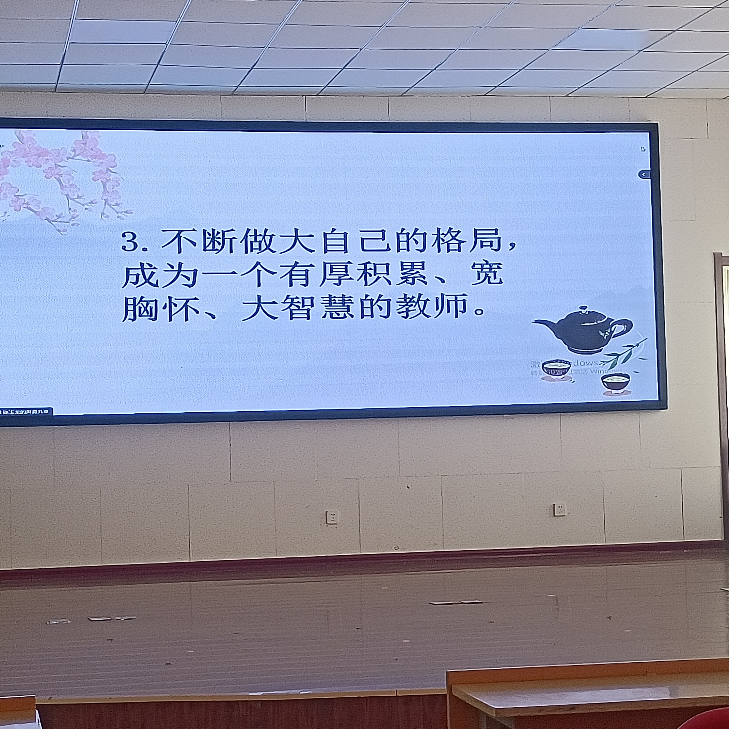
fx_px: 1858
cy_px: 357
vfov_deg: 22.2
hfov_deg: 22.2
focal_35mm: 78
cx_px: 308
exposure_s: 1/100
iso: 227
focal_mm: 4.71
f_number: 1.79
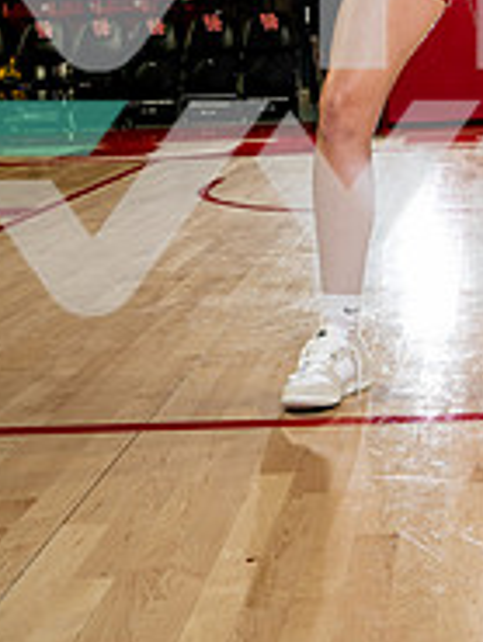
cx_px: 438
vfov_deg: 22.7
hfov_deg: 17.7
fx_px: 1524
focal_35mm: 82
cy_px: -35
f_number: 6.3
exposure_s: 1/250
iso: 320
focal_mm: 35
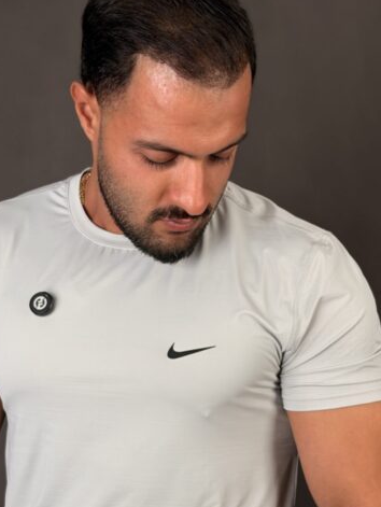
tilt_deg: -9.8
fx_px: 1392
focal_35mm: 95
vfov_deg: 20.3
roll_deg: -3.0
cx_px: 139
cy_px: 440
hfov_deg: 15.6
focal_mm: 6.76
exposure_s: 1/377
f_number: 1.78
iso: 64
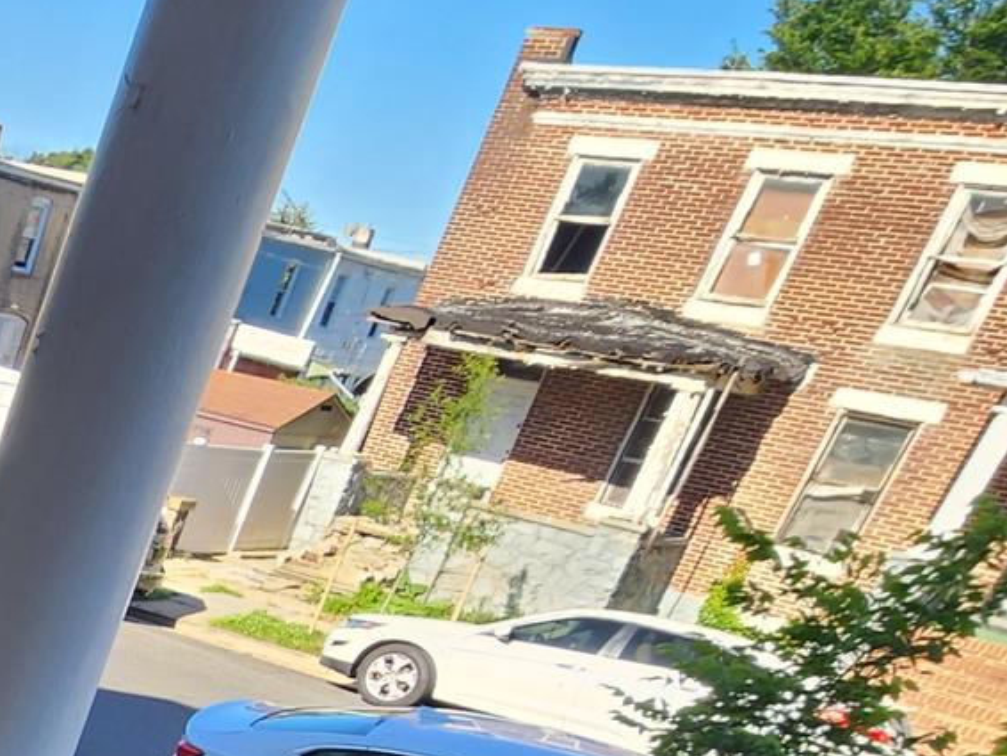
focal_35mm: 47
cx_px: -644
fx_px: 1368
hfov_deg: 25.1
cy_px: 792
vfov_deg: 28.6
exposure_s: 1/443
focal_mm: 2.2
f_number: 2.2
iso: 50
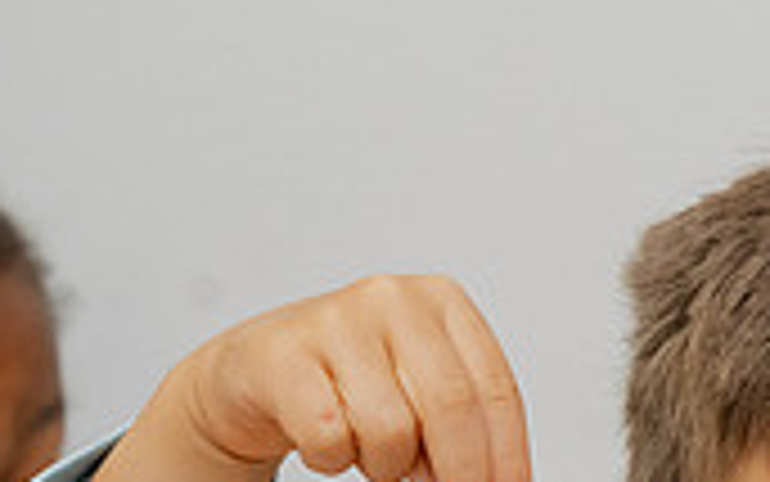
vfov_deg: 5.4
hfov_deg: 8.5
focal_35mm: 242
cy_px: 773
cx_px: 1049
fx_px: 5080
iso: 2000
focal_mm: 70
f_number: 5.6
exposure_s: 1/200
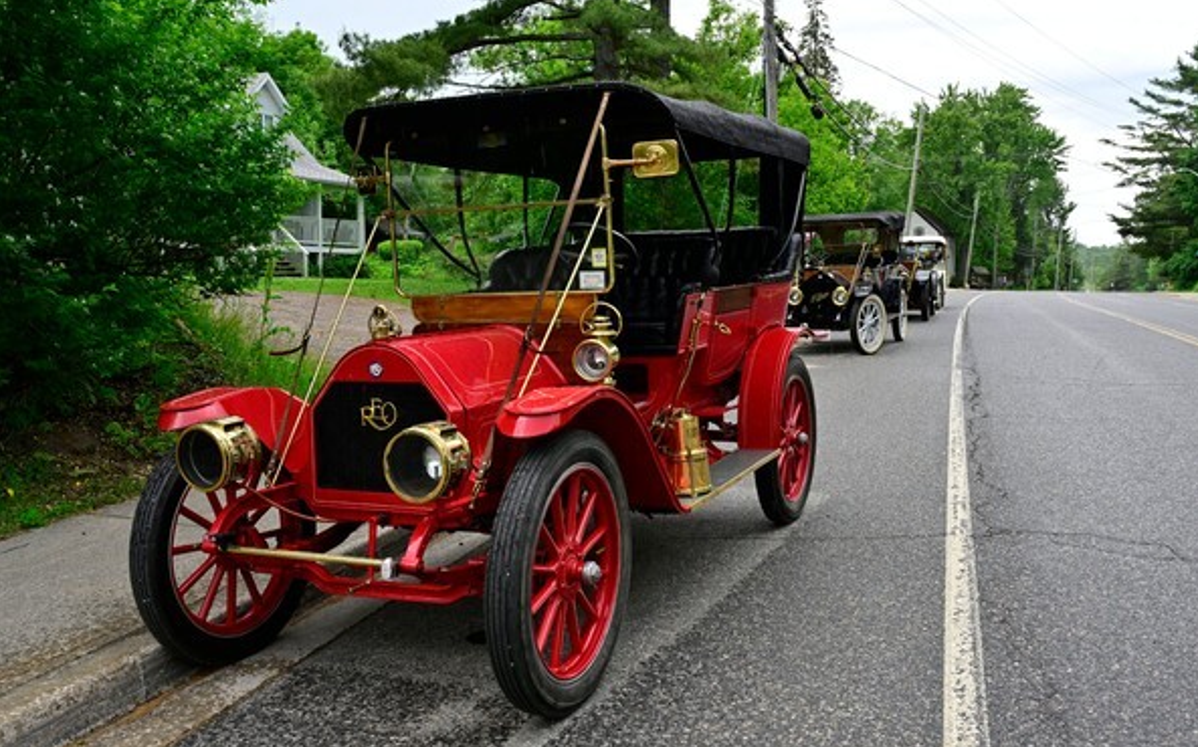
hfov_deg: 58.2
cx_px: 604
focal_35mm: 33
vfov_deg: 38.3
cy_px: 383
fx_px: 1077
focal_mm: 32
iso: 640
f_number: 9
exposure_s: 1/250
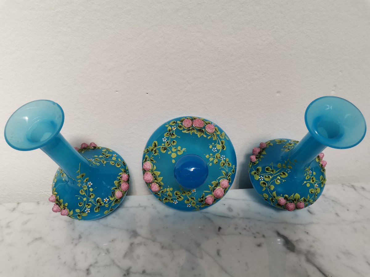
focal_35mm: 26
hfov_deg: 67.3
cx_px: 185
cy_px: 138
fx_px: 278
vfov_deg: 53.1
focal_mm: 4.75
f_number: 1.8
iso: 50
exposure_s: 1/335
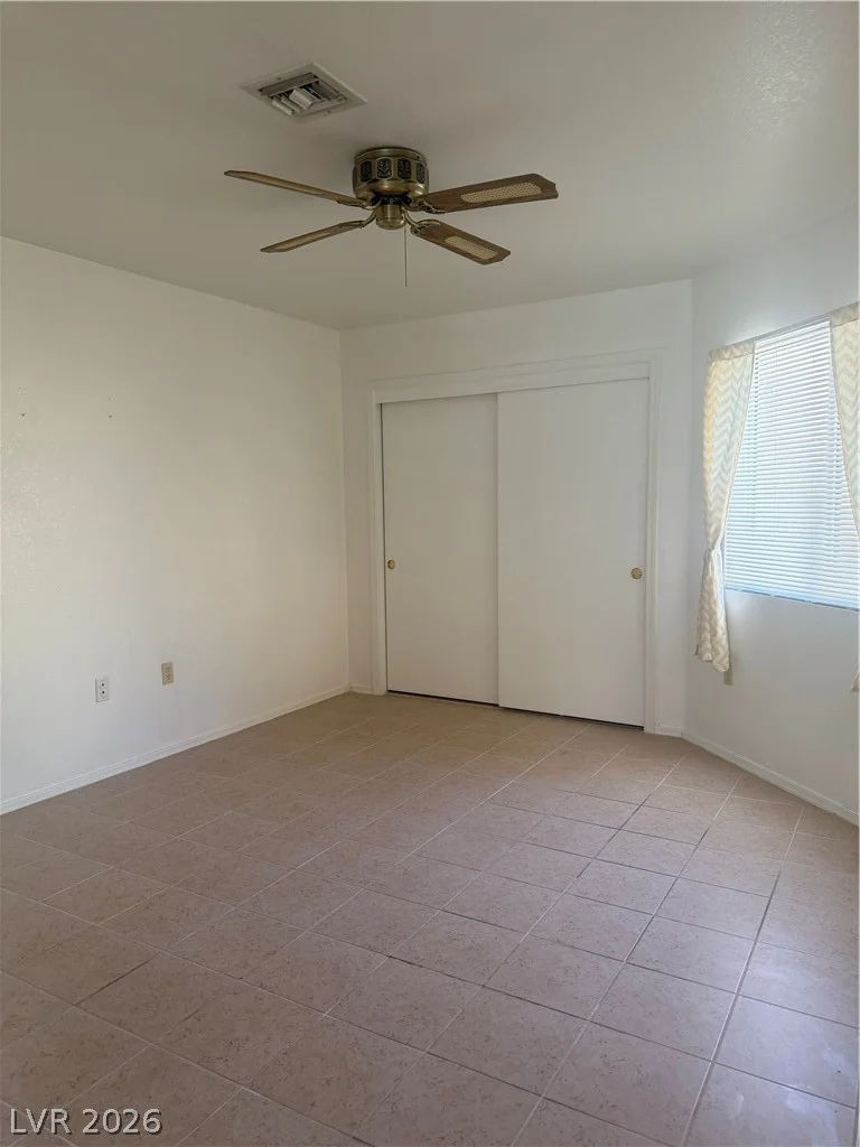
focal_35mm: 24
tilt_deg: -5.1
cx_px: 430
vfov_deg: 71.6
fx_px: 795
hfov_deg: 56.8
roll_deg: +0.0
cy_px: 574
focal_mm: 6.76
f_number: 1.78
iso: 160
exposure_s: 1/60
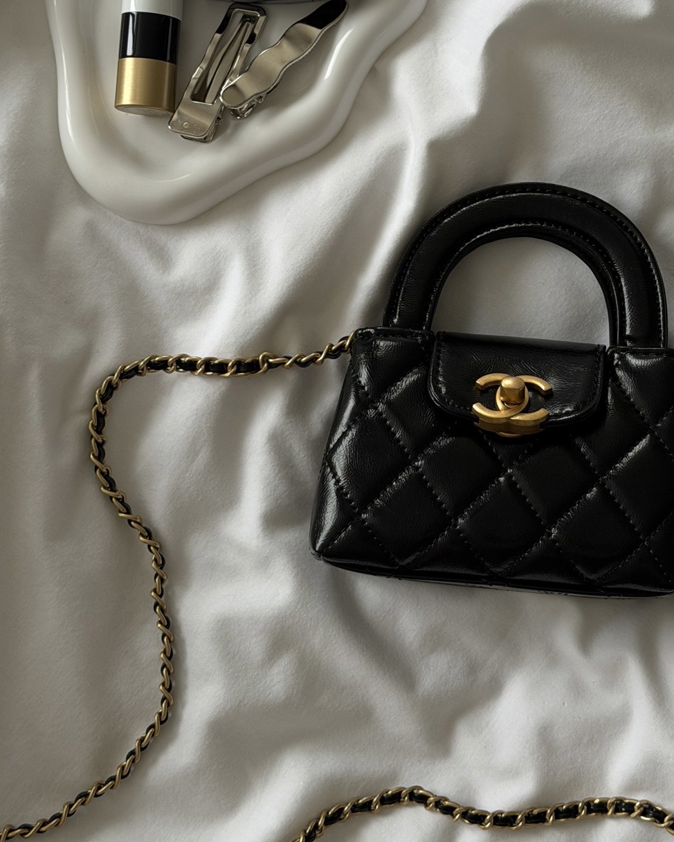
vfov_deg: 24.7
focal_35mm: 77
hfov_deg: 19.8
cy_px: 322
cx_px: 516
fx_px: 1919
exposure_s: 1/122
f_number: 1.78
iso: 50
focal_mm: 6.76
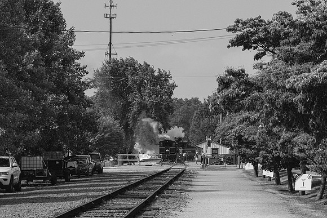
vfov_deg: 8.4
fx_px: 1479
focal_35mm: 163
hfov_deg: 12.6
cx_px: 177
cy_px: 148
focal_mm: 120
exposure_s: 1/125
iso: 64
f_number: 11
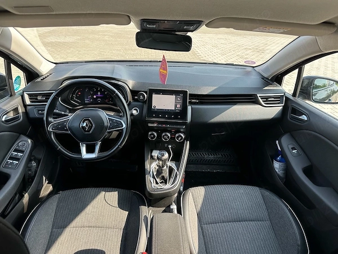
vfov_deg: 56.8
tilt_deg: -27.7
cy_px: 127
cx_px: 169
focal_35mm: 24
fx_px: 234
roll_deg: -3.6
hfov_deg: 71.6
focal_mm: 6.86
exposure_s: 1/489
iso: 100
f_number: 1.78
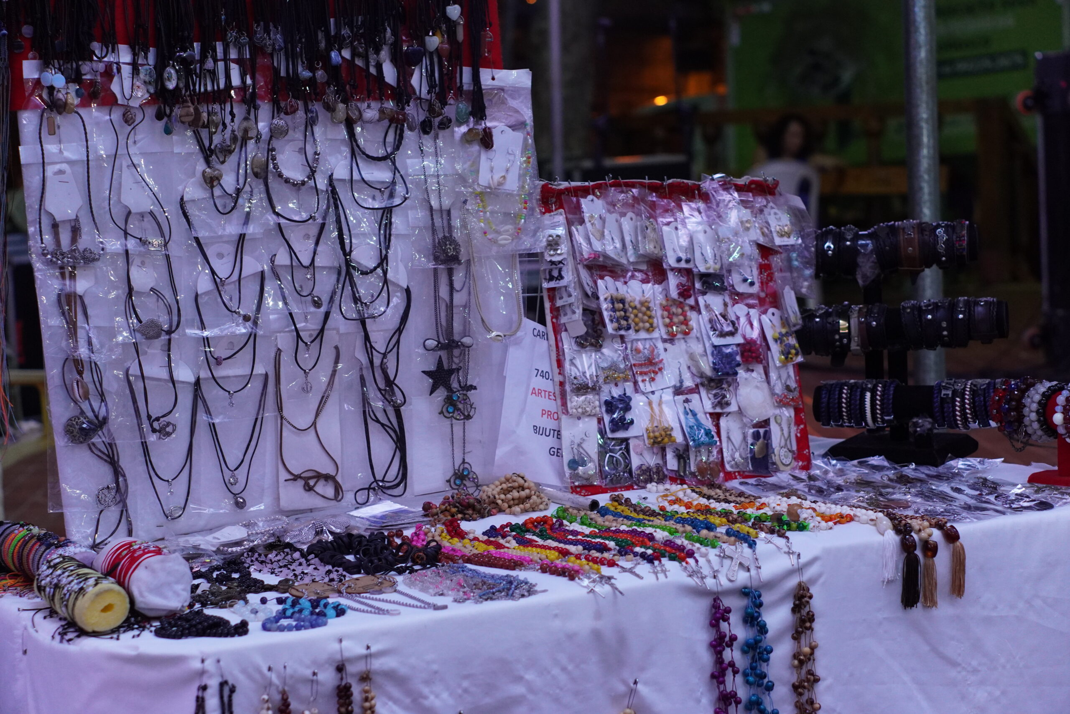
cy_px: 357
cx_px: 535
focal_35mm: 75
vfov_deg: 18.2
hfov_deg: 27.0
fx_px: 2229
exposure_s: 1/160
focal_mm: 50
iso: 1600
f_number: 3.2
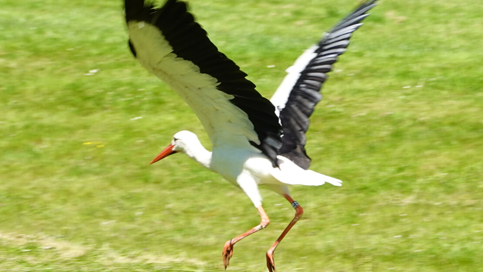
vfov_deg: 2.5
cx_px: 321
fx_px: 6211
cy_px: 152
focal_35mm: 485
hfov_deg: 4.5
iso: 100
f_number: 5.6
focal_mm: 72
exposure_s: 1/250
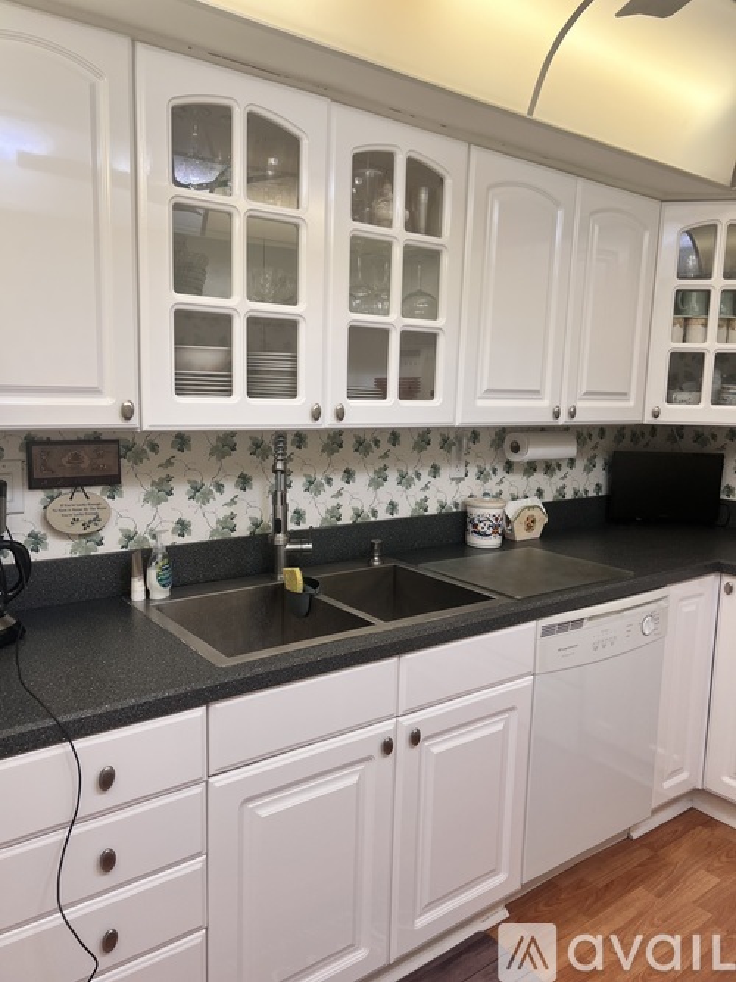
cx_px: 368
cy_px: 491
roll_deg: -2.8
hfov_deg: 53.0
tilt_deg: -5.6
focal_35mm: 26
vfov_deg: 67.3
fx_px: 737
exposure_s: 1/60
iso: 80
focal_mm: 5.7
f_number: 1.5
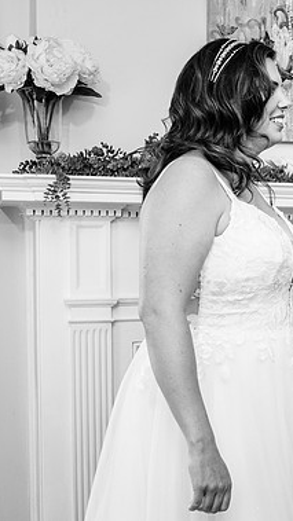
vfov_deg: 34.9
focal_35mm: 60
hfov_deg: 19.2
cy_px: 271
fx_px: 829
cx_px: 324
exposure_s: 1/200
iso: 2000
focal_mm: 35
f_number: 6.3
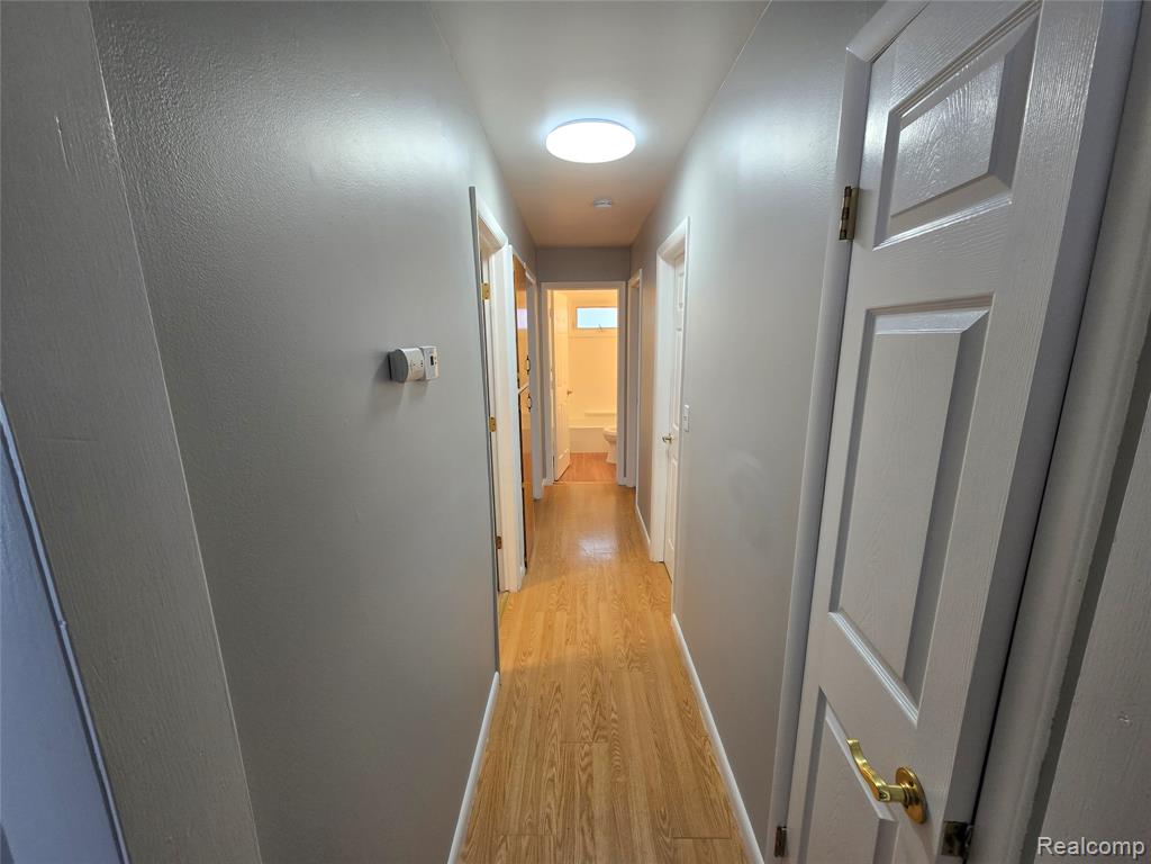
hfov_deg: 106.2
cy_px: 432
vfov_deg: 89.9
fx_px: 432
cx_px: 576
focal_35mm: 13
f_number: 2.2
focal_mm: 2.2
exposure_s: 1/60
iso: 125
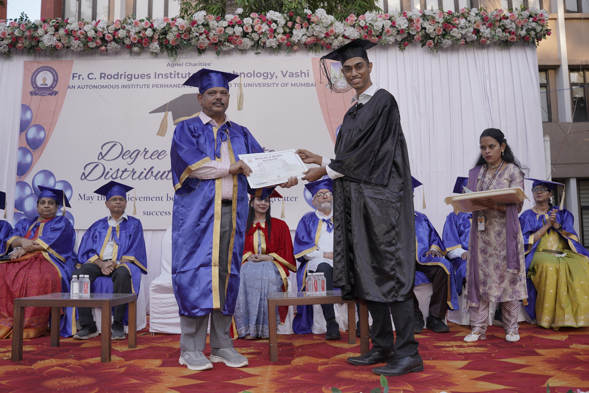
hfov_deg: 54.4
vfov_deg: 37.9
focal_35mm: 35
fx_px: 573
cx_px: 294
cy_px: 196
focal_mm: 35
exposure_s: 1/60
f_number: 5
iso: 100
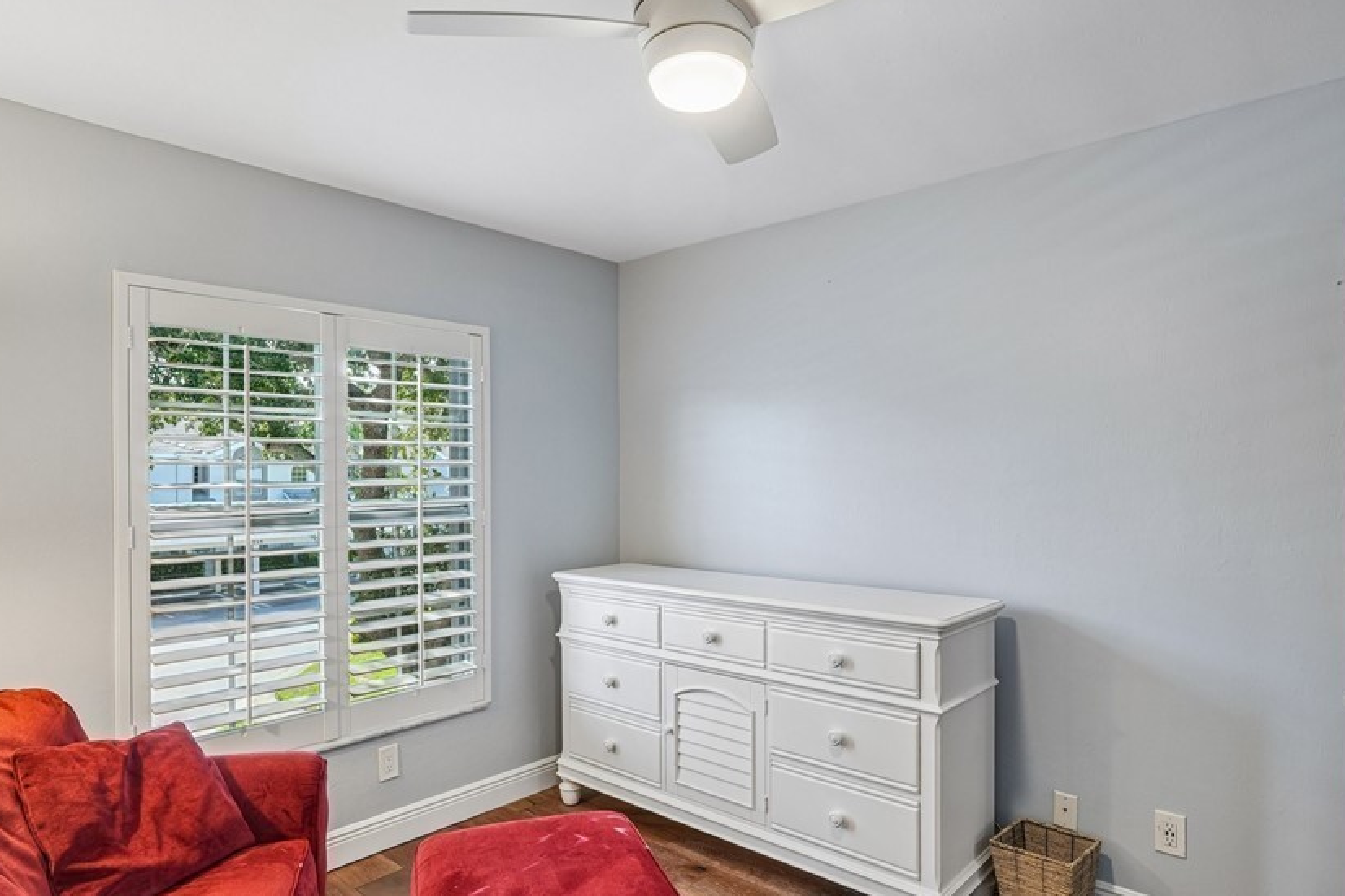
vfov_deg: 59.4
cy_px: 469
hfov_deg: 81.2
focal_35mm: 21
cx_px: 651
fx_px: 784
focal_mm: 16
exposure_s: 1/25
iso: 400
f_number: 8
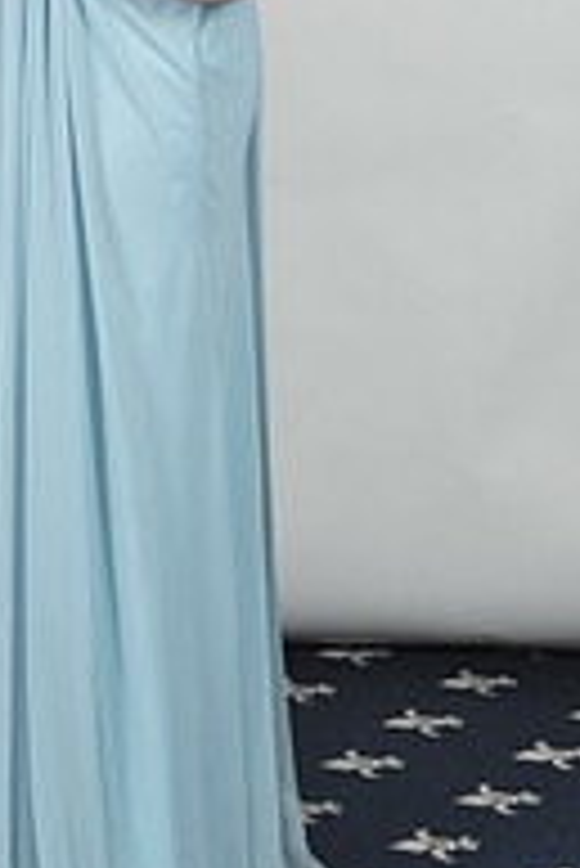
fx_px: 3618
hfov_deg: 9.0
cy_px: 36
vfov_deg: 13.5
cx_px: -270
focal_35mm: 150
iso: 1000
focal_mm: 50
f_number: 7.1
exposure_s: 1/160
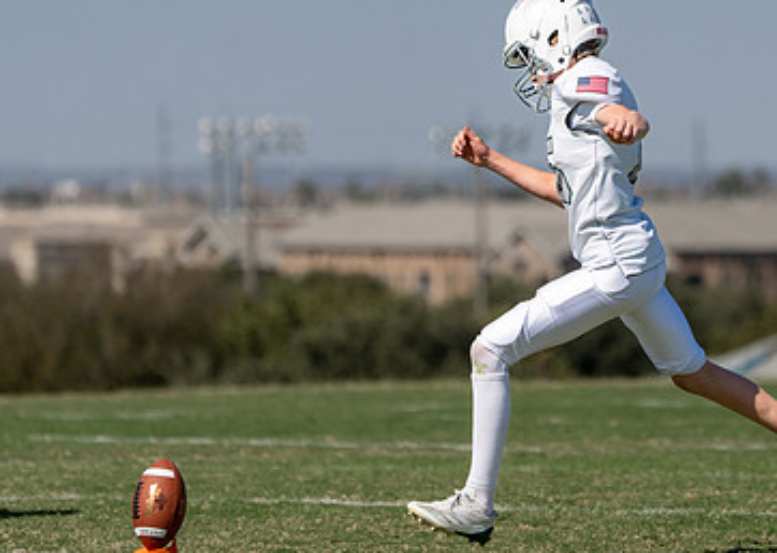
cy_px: 230
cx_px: 628
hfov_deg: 3.9
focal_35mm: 514
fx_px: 11334
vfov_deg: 2.8
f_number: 5.6
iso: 100
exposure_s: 1/1250
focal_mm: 282
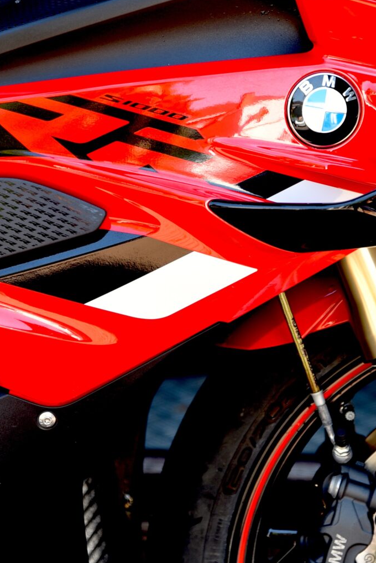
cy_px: 213
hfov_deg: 7.8
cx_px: 221
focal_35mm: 176
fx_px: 2753
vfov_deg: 11.7
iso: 100
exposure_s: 1/60
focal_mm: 70
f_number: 3.5
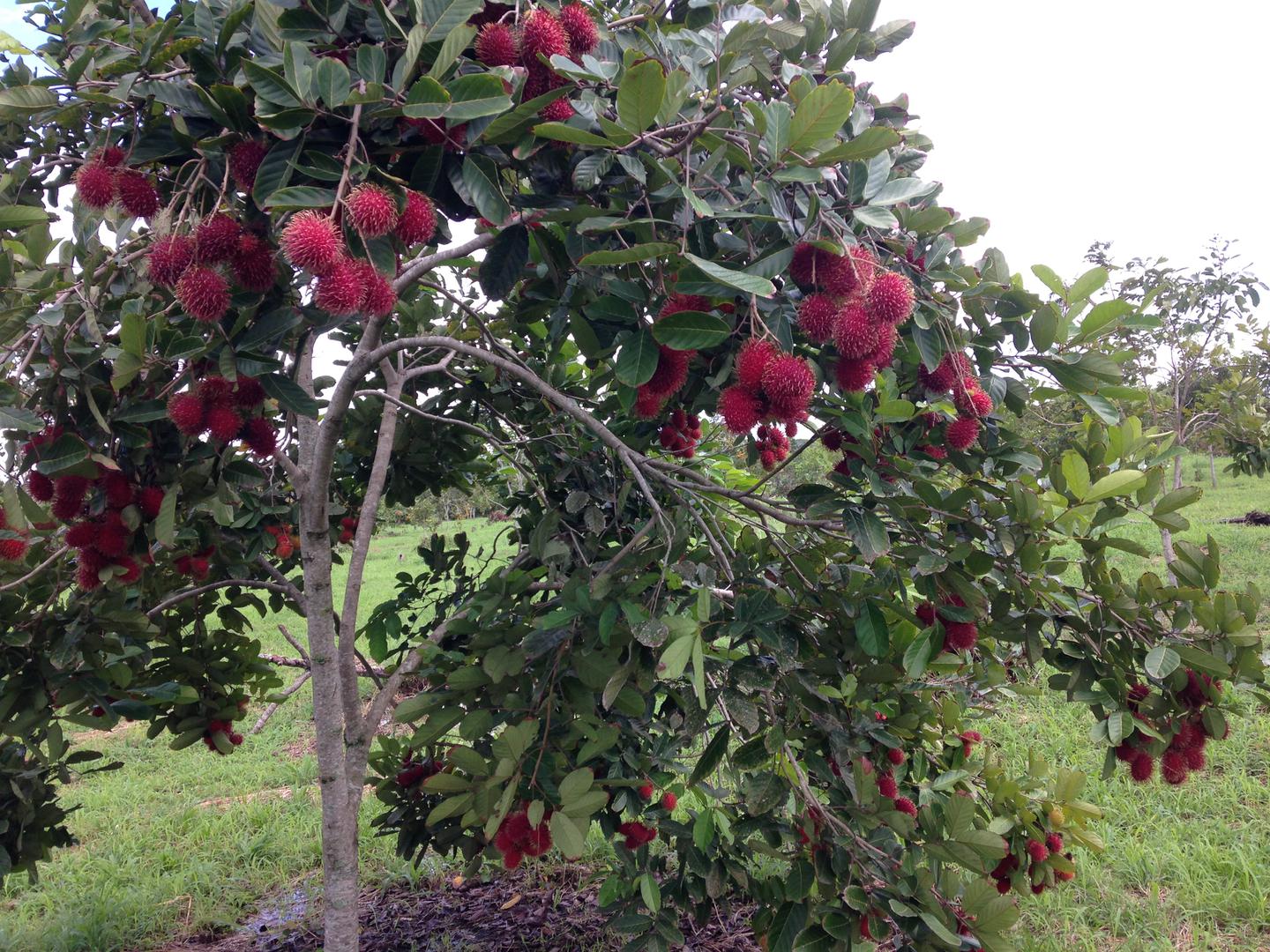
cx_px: 635
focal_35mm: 33
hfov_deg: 55.4
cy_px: 476
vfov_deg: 42.9
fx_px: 1211
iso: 50
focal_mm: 4.12
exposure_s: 1/382
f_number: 2.4
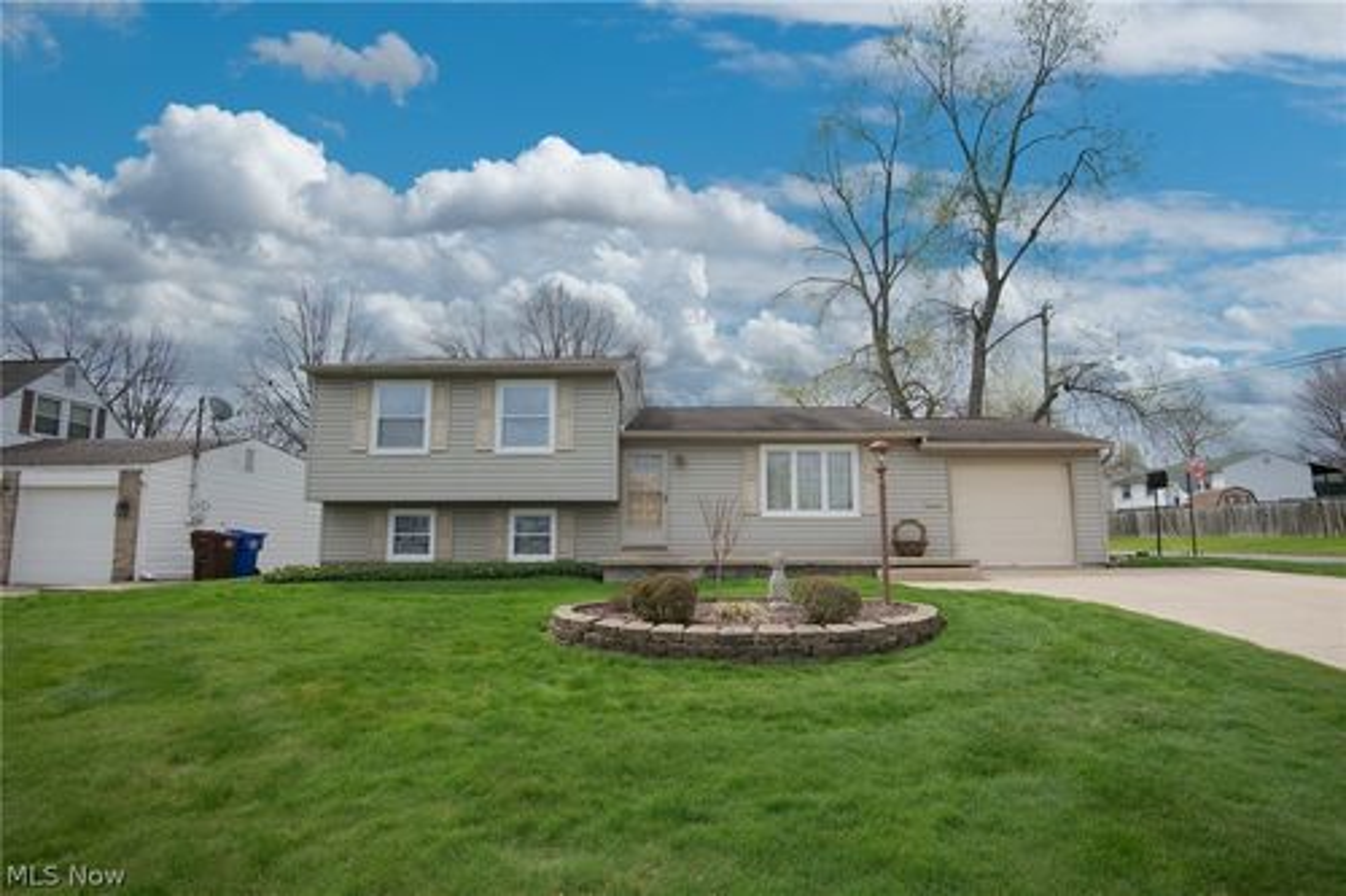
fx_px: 598
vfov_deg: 73.7
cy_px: 448
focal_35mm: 16
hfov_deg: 96.8
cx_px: 673
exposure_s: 1/500
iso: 100
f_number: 8
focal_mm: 16
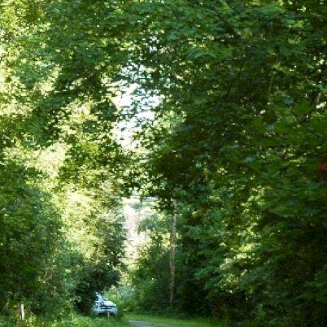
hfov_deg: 9.1
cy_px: 208
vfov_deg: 9.2
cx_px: -68
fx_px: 2031
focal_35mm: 190
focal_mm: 40
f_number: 7.1
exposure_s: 1/60
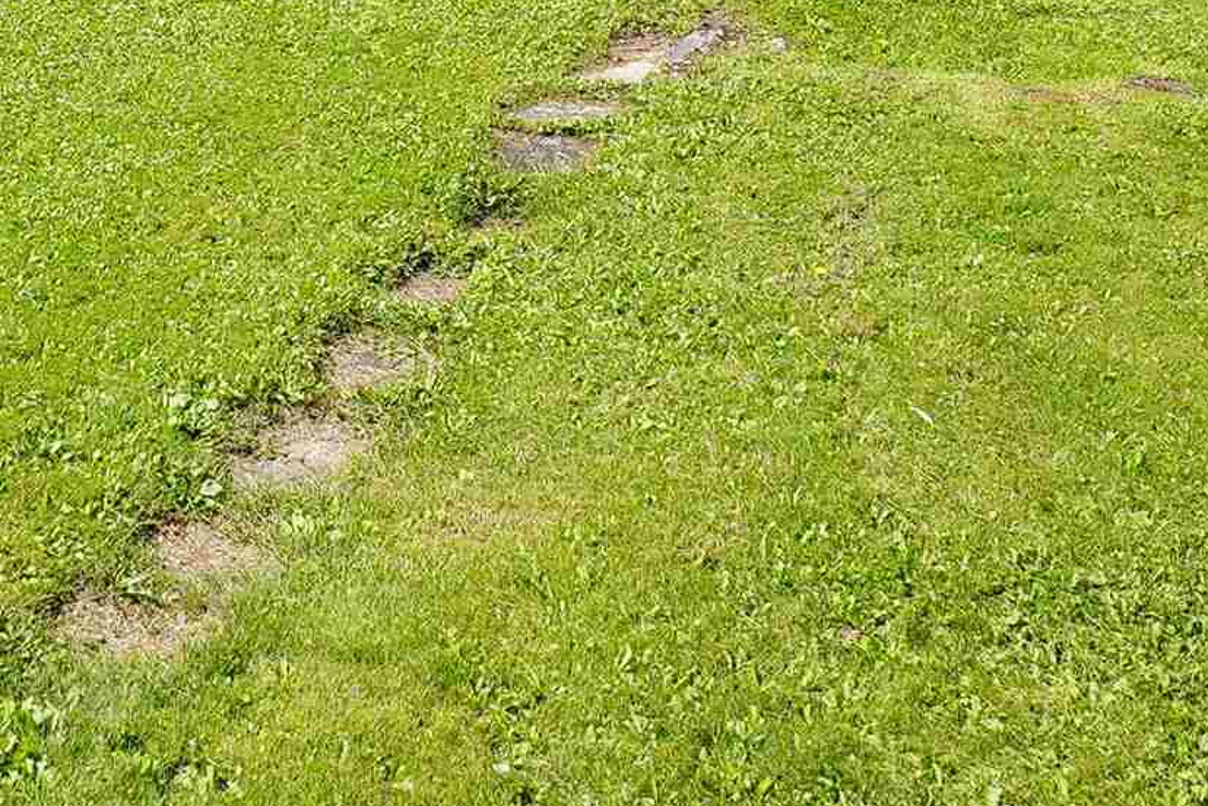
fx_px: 1745
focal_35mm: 52
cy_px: -246
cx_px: 93
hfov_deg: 35.6
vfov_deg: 23.1
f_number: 8
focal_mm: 14
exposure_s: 1/125
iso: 80
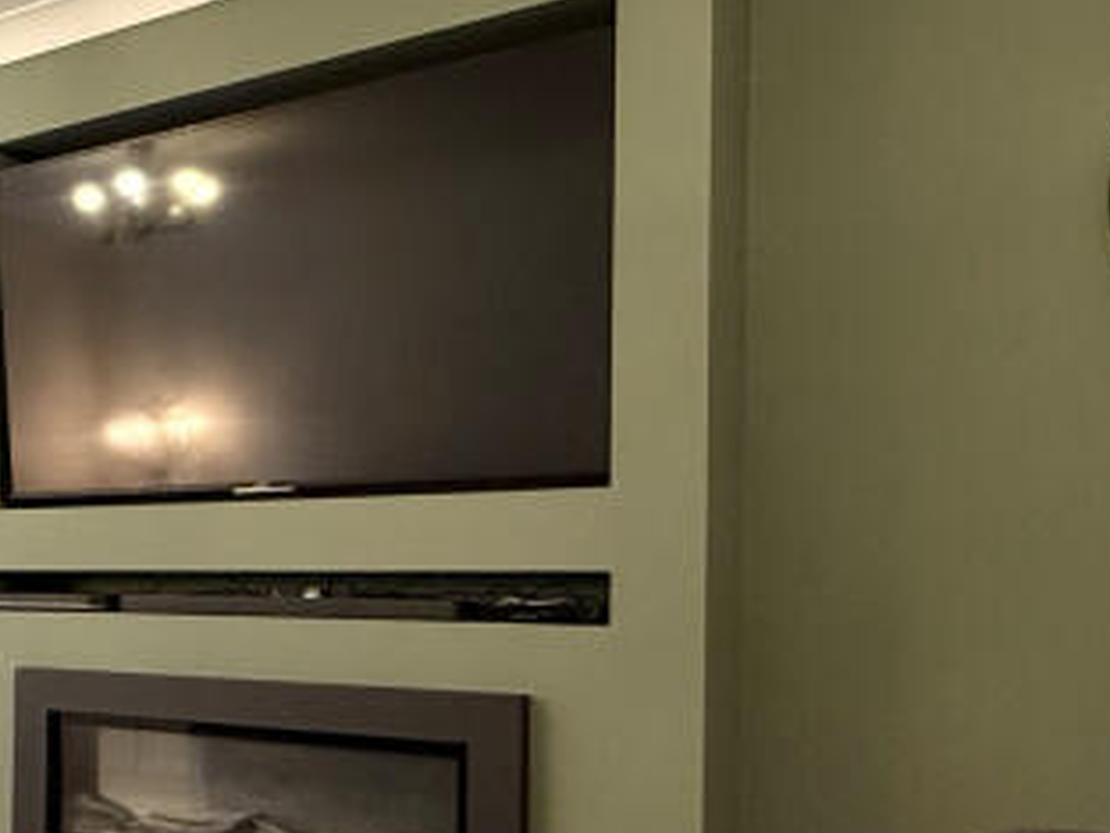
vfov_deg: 31.1
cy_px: 594
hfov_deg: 34.8
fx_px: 1475
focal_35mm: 46
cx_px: -146
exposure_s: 1/50
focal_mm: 2.22
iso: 250
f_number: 2.2
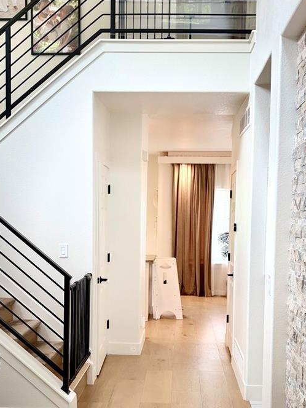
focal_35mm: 47
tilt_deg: -4.2
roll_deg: -1.7
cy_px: 256
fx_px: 554
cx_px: 155
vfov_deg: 40.2
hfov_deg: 30.9
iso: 100
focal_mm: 5.96
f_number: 1.6
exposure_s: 1/120
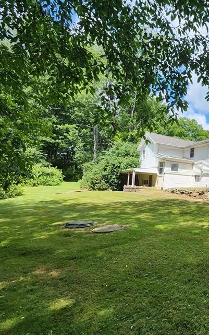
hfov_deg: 40.5
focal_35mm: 22
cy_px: 180
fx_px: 200
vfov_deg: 79.5
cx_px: 245
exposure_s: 1/713
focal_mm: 2.2
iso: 50
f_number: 2.2
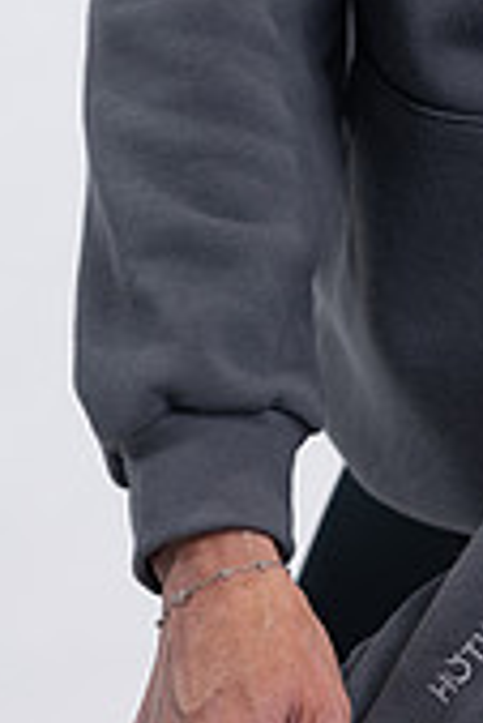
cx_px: 539
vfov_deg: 9.1
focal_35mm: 226
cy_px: 394
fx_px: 4539
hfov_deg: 6.1
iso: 200
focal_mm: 85
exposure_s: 1/125
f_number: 4
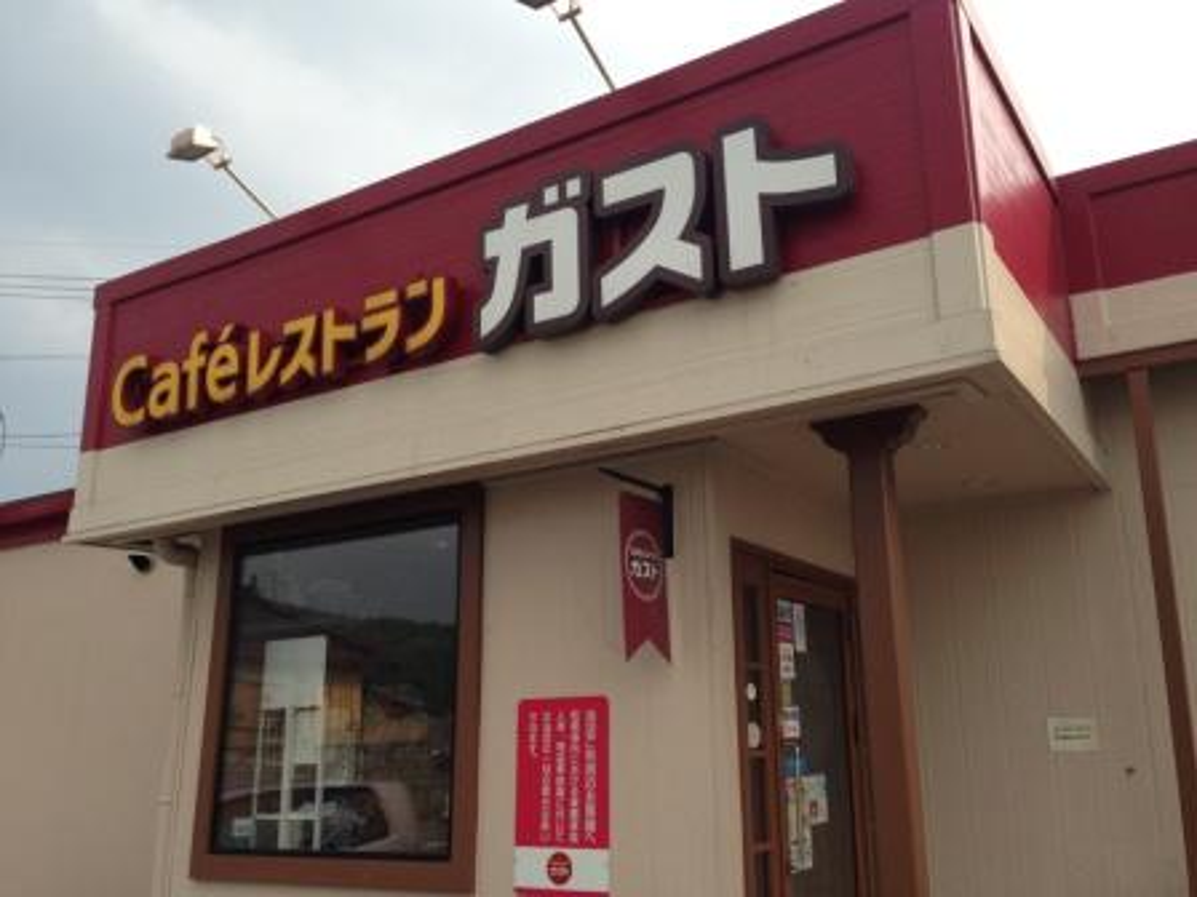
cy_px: 448
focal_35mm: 33
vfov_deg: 42.9
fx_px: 1141
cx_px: 598
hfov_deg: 55.4
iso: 50
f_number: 2.4
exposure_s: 1/1178
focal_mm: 4.13
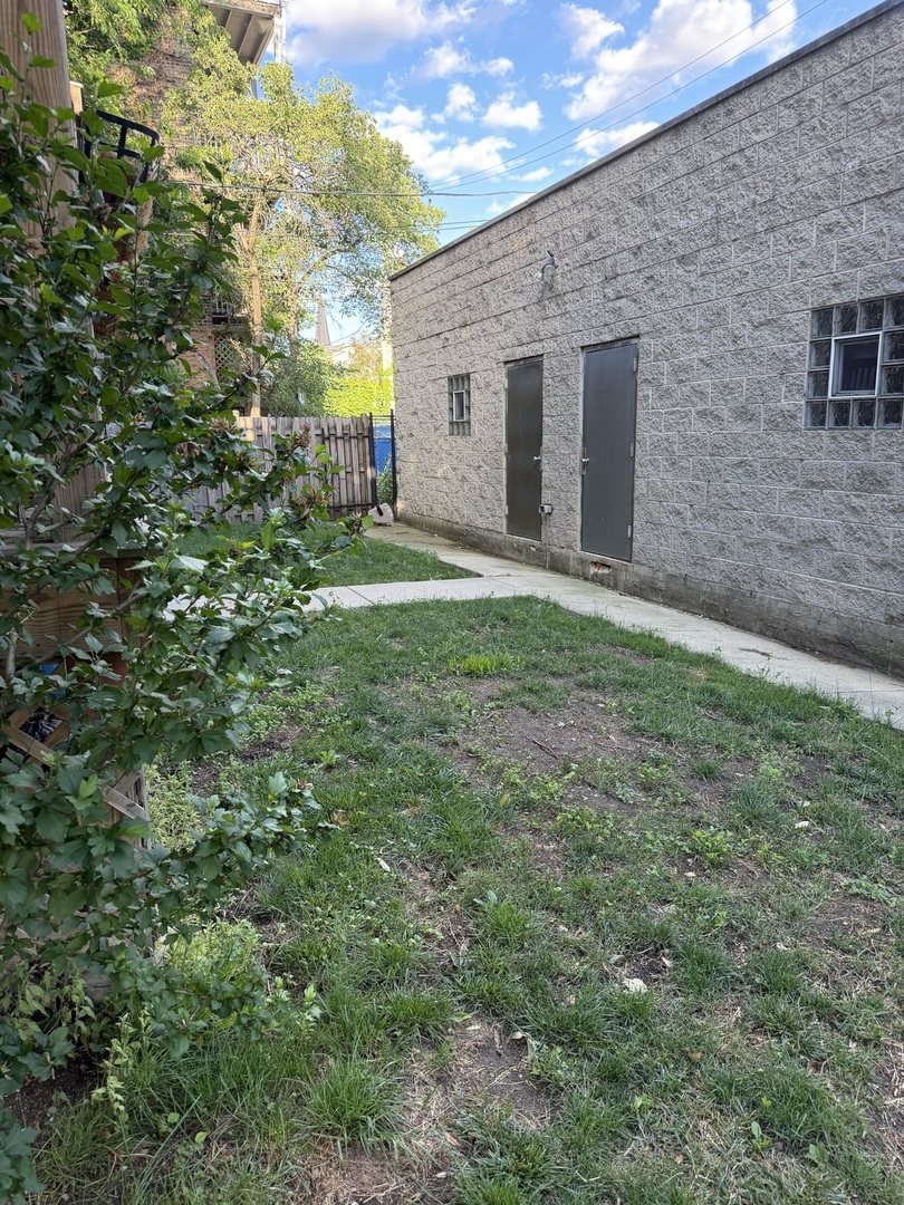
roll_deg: +0.6
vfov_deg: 71.6
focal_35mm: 24
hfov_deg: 56.8
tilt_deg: -11.7
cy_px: 602
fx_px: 836
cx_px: 452
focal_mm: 6.76
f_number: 1.78
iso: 100
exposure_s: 1/183
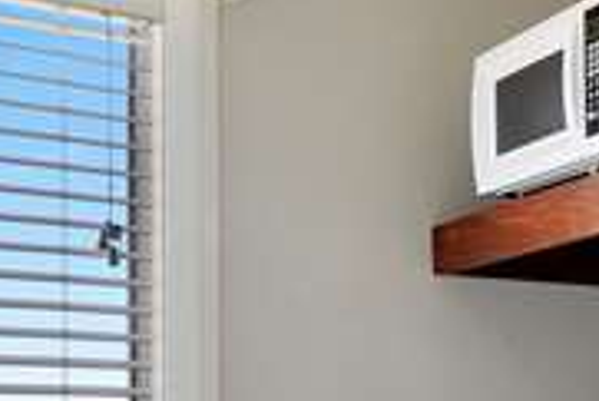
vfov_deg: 16.6
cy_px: 484
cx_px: 601
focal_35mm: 79
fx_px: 1315
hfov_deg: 24.5
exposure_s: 1/13
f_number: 8
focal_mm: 14
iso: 250
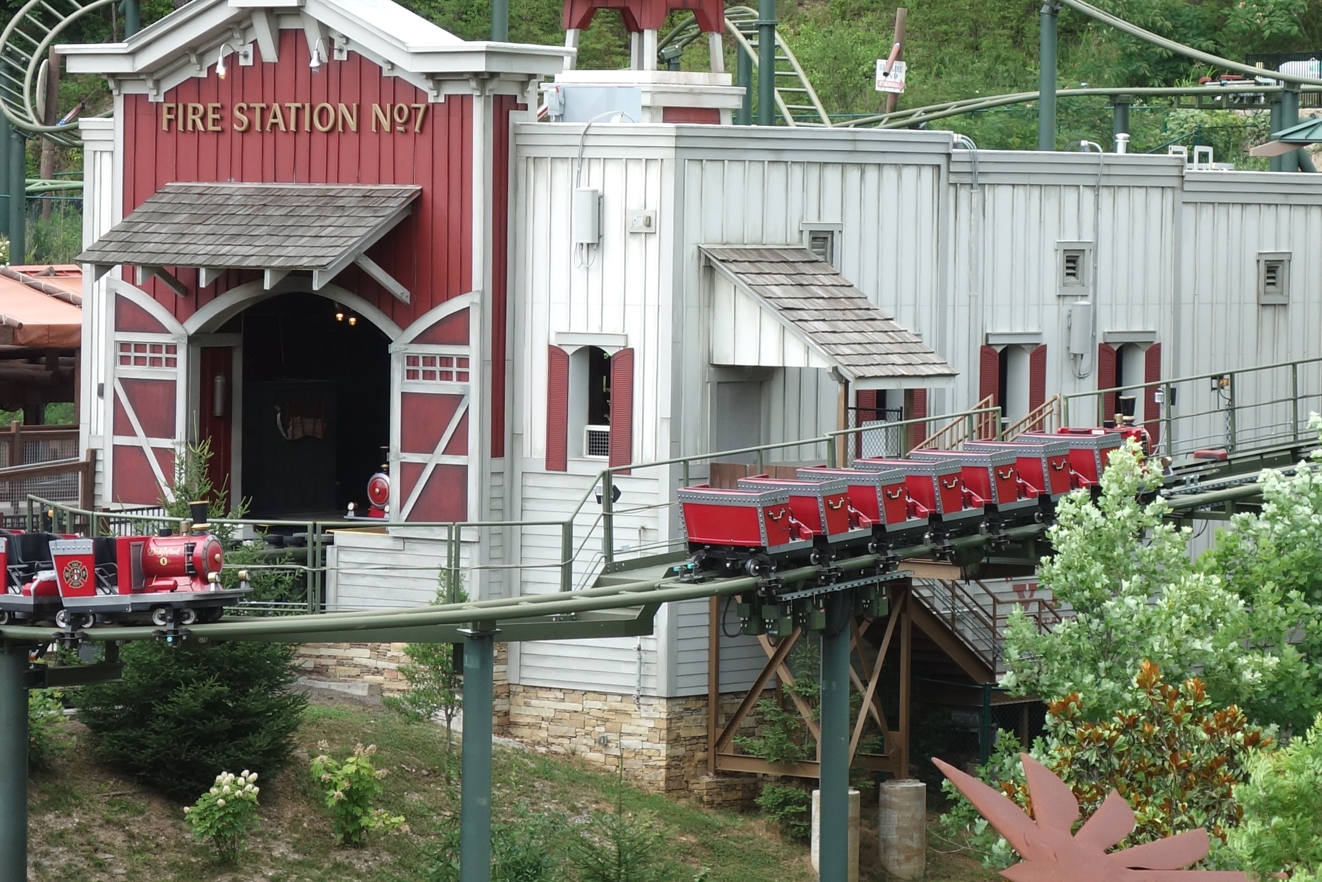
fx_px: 6023
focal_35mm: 164
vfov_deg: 8.4
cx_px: 1017
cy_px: 273
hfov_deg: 12.5
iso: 125
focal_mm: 26.57
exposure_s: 1/100
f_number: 4.5
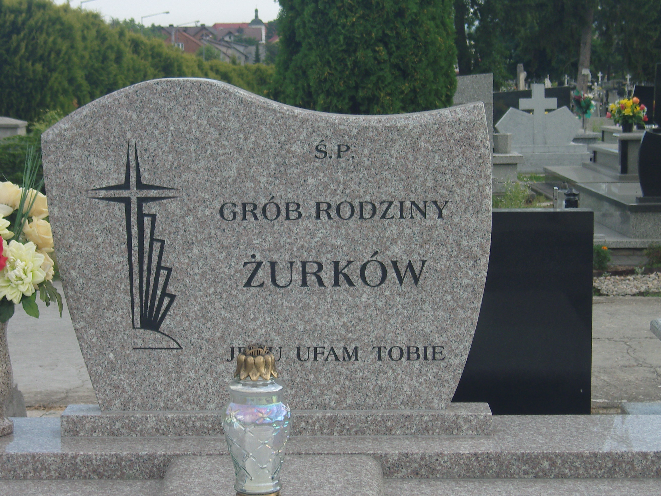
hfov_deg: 21.5
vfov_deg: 16.2
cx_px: 278
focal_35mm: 91
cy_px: 253
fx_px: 1738
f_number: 4.2
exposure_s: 1/250
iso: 100
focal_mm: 15.6
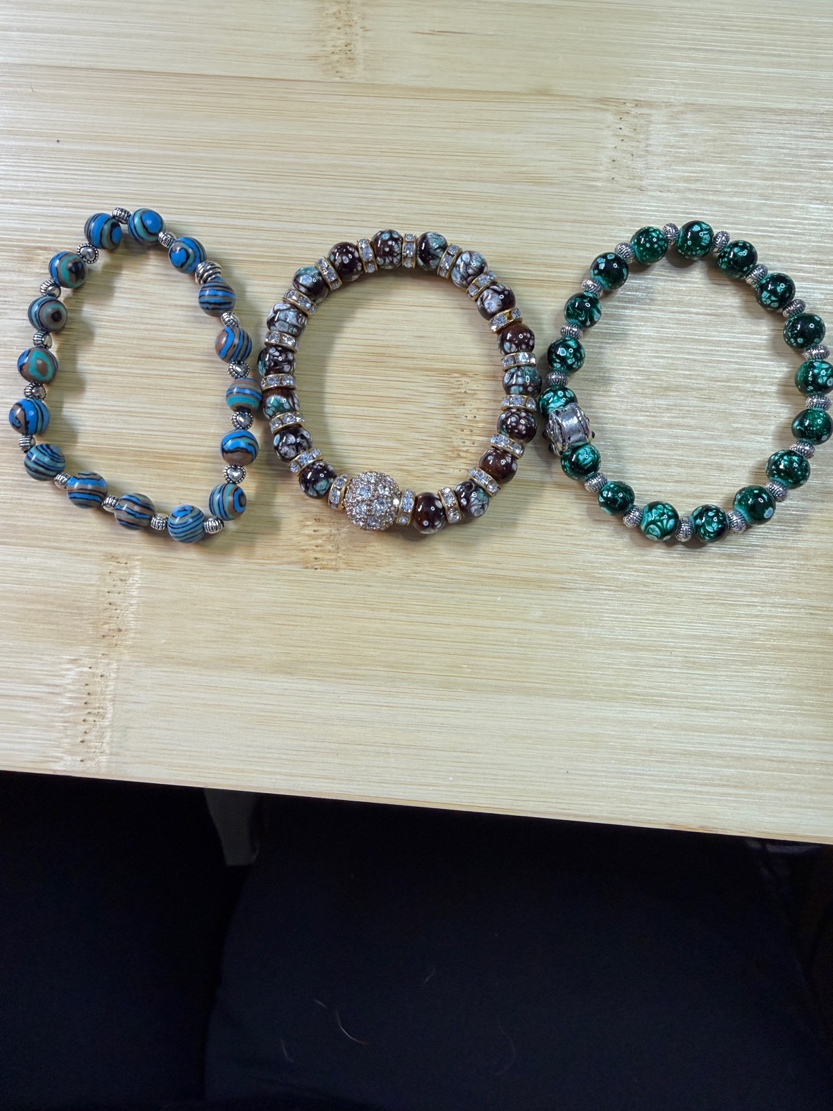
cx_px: 416
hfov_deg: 56.8
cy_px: 556
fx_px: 770
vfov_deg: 71.6
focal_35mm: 24
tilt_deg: -79.7
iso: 125
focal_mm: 2.22
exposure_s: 1/99
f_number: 2.2
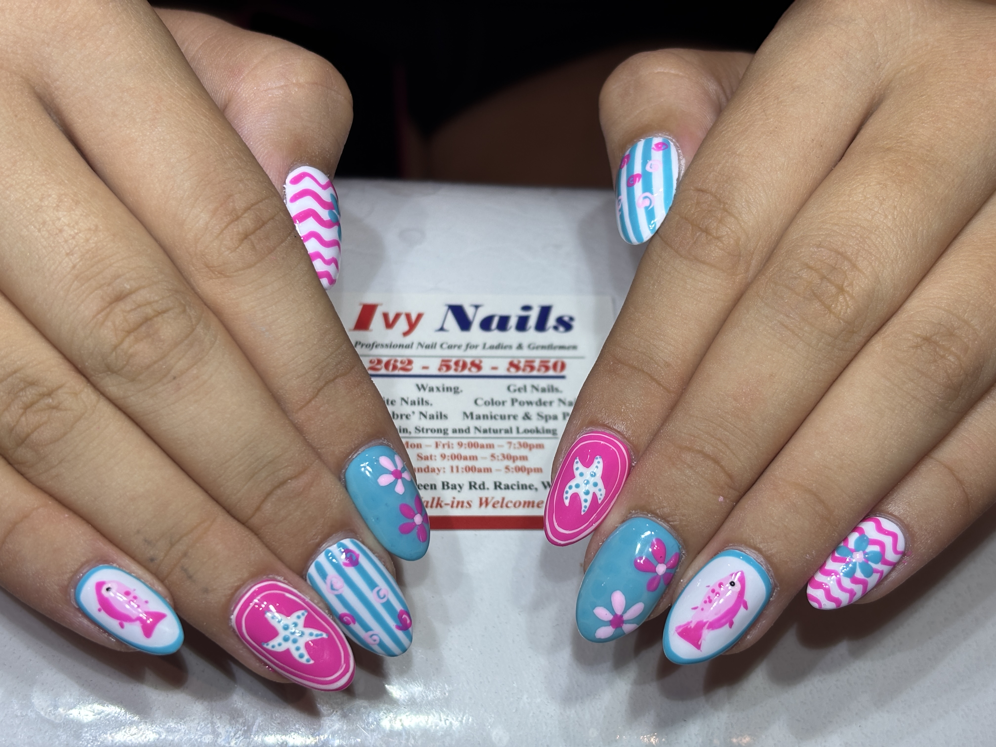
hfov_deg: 36.8
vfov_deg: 28.0
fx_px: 1496
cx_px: 498
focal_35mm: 52
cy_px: 374
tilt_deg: -55.8
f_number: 1.6
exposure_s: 1/239
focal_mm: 5.96
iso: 32
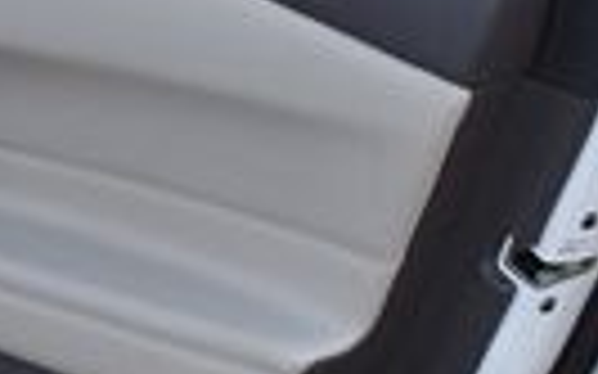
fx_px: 2150
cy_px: 124
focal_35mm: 132
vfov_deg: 9.9
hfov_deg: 14.9
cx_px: -261
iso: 400
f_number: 3.5
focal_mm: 18
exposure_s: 1/250
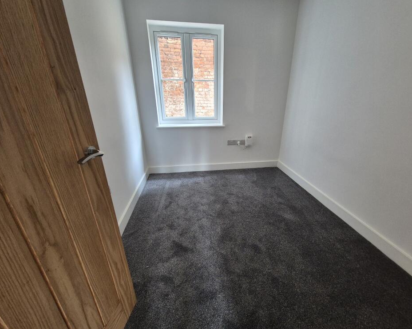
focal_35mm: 14
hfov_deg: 100.5
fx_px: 171
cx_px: 223
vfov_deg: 87.9
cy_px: 168
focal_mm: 2.2
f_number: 2.2
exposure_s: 1/50
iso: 400
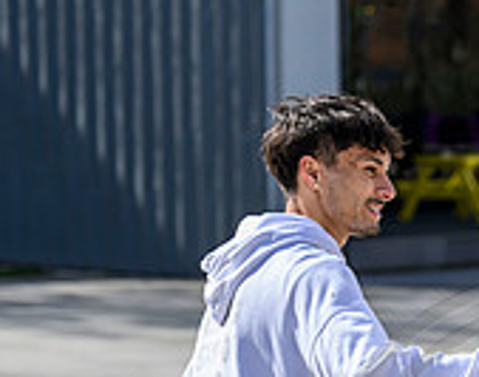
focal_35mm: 278
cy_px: 521
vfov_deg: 5.5
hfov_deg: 6.9
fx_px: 3916
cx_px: 775
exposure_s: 1/2500
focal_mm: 70
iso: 250
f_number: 3.5
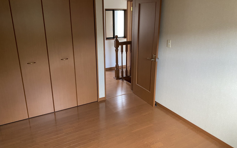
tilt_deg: -17.1
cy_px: 67
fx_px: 181
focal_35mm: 28
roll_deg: +0.3
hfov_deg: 66.5
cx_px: 118
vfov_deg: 44.5
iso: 250
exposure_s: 1/60
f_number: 1.8
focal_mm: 4.25
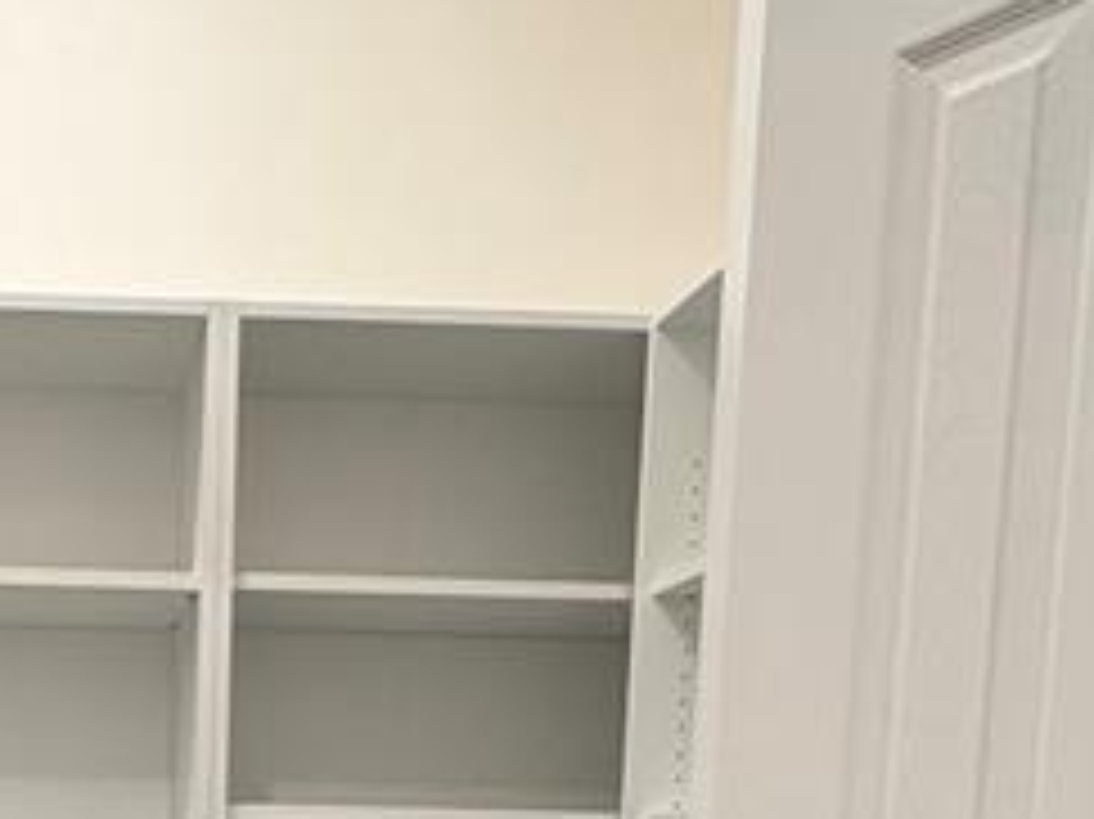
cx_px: 59
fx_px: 1864
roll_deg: -1.9
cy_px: 1134
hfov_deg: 30.9
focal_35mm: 59
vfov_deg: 21.7
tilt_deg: -6.8
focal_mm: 2.22
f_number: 2.2
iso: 125
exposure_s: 1/60
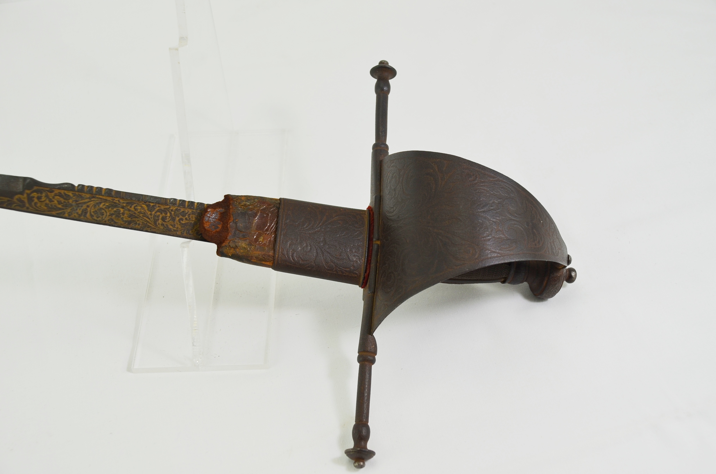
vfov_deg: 23.7
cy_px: 237
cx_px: 358
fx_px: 1131
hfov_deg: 35.1
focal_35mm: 57
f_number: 6.3
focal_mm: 38
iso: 200
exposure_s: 1/160
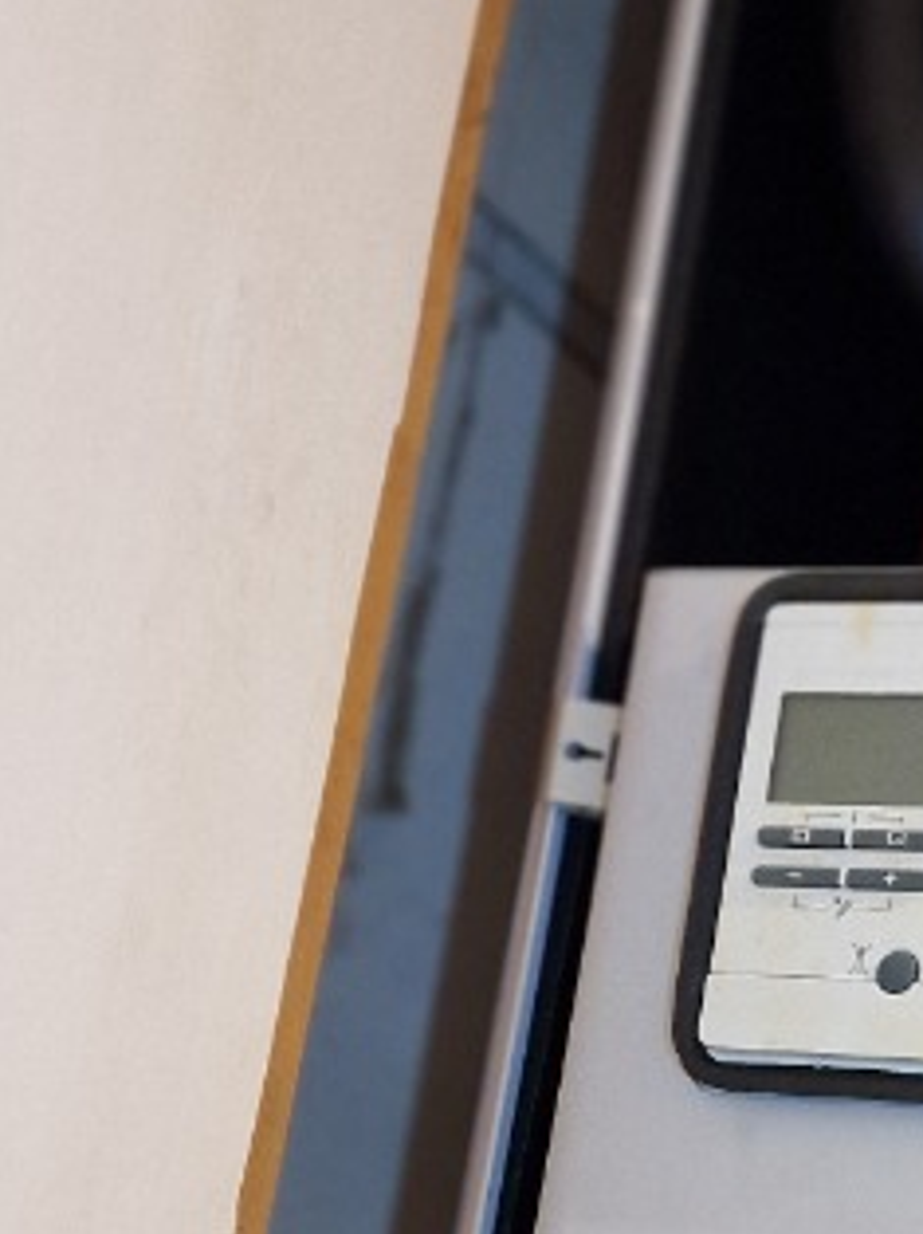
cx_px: 943
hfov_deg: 16.4
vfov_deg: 22.2
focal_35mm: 88
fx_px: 3133
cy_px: 770
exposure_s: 1/33
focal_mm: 6.4
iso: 400
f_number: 1.8
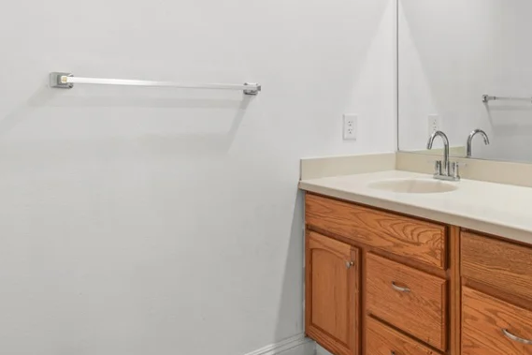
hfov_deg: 61.3
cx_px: 433
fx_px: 399
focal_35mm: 27
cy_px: 118
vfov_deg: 47.1
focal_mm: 15
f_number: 9
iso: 200
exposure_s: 1/1.67
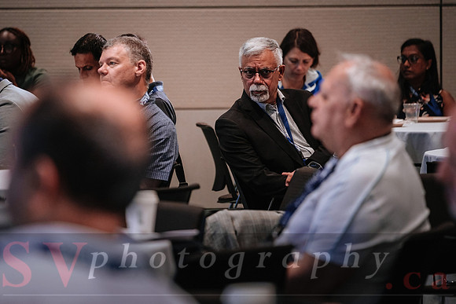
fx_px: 3172
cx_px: 184
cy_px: 123
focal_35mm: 250
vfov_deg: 5.5
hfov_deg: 8.2
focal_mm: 140
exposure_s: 1/80
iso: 800
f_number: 2.8
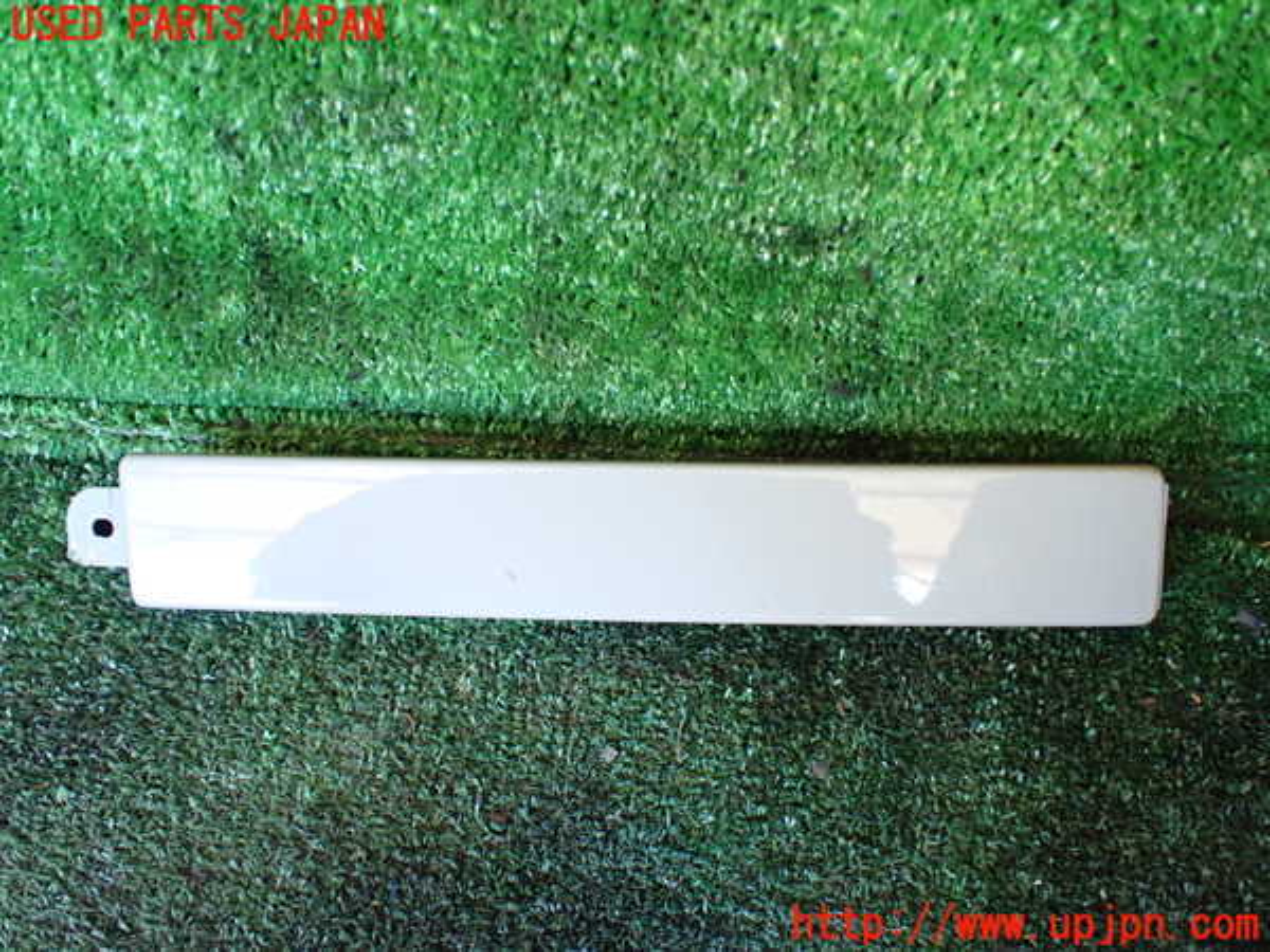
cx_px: 635
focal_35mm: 30
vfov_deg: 46.8
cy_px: 476
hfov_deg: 60.0
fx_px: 1101
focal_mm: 5.4
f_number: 2.3
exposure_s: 1/60
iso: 800
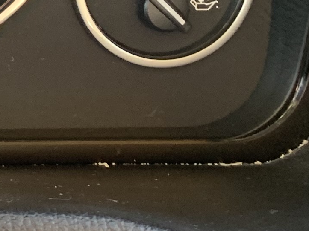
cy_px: -168
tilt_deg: -18.6
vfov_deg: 9.8
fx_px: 1294
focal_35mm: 145
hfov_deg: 11.1
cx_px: -463
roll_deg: -1.9
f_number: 1.8
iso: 160
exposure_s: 1/60
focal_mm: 4.25
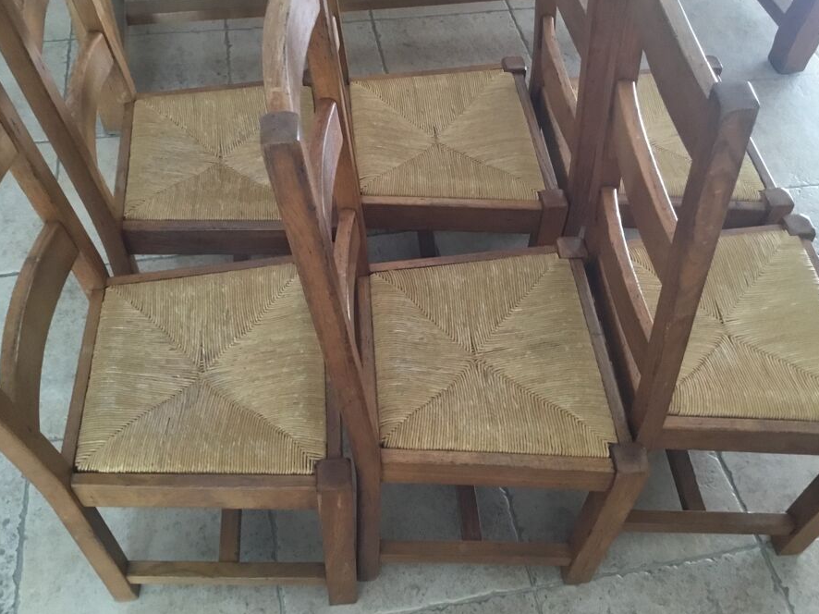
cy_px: 276
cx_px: 415
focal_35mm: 35
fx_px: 828
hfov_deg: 52.6
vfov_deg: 40.6
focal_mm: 3.3
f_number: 2.4
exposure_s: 1/20
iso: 200
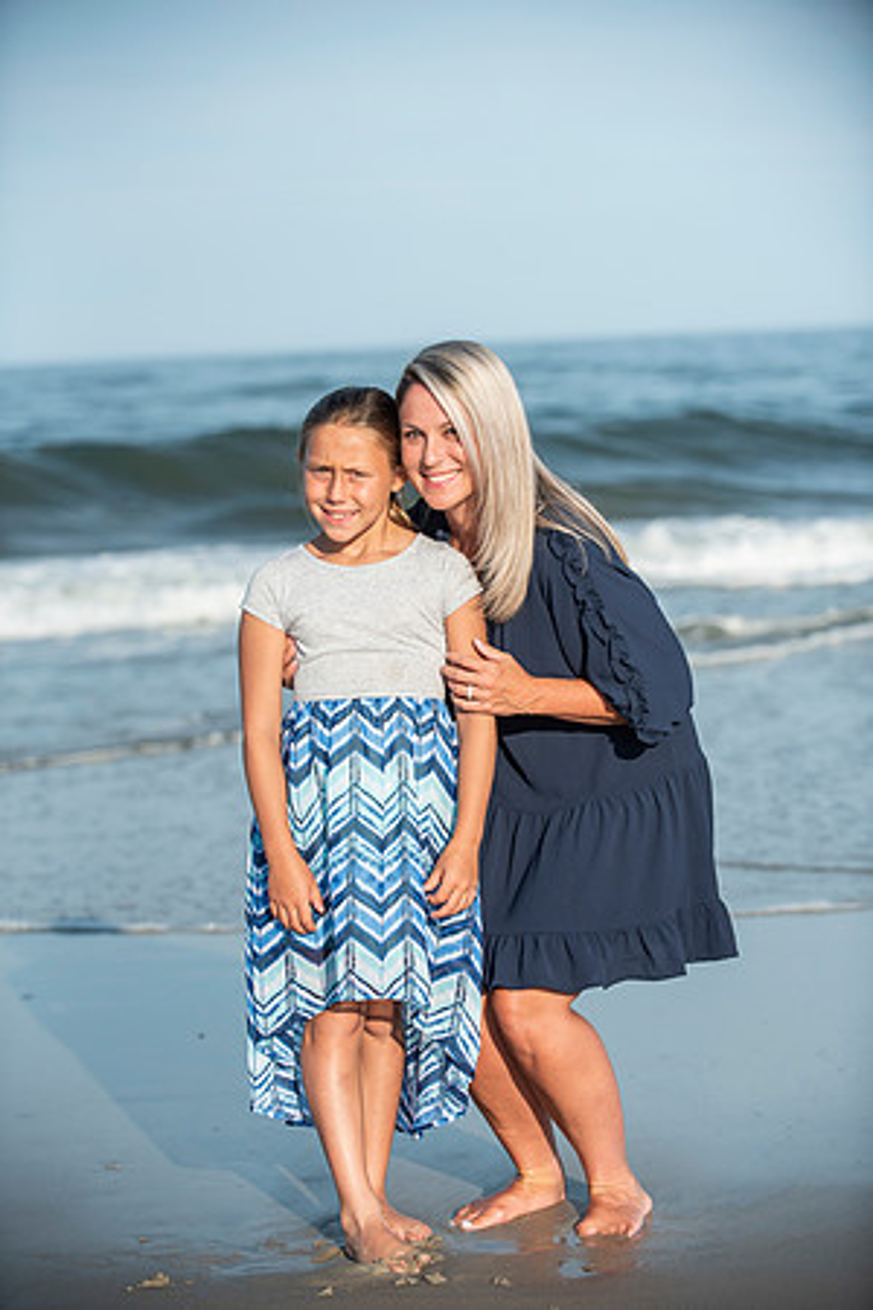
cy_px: 655
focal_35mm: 95
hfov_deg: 14.4
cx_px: 436
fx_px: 3455
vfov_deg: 21.5
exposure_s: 1/3200
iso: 250
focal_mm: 95
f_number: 3.5
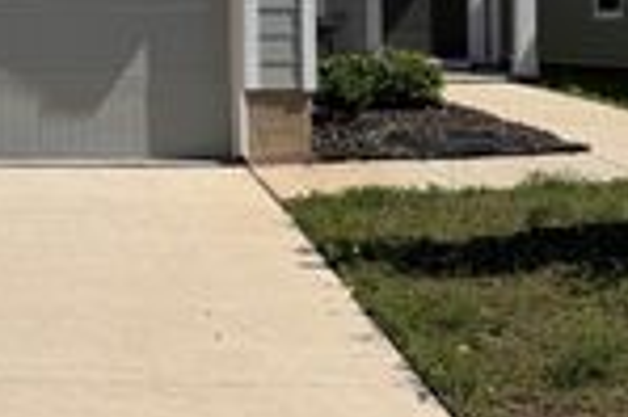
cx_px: -51
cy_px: 32
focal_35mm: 84
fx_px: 1464
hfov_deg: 22.9
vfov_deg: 16.0
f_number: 1.78
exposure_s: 1/10309
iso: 80
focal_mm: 6.76
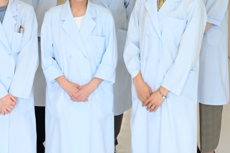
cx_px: 112
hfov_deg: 22.9
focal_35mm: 89
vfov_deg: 15.0
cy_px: -15
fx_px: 568
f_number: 16
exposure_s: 1/250
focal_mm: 39
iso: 12800
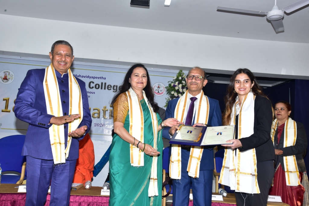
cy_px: 103
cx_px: 154
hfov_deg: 50.7
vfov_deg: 35.1
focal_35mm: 38
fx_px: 326
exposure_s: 1/160
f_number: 8
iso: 800
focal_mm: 38
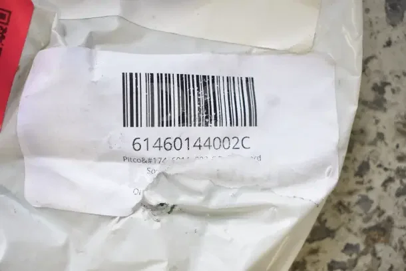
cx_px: 203
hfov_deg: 46.4
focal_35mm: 42
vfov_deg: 31.9
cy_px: 136
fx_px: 474
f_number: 4.5
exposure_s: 1/80
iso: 200
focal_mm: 28
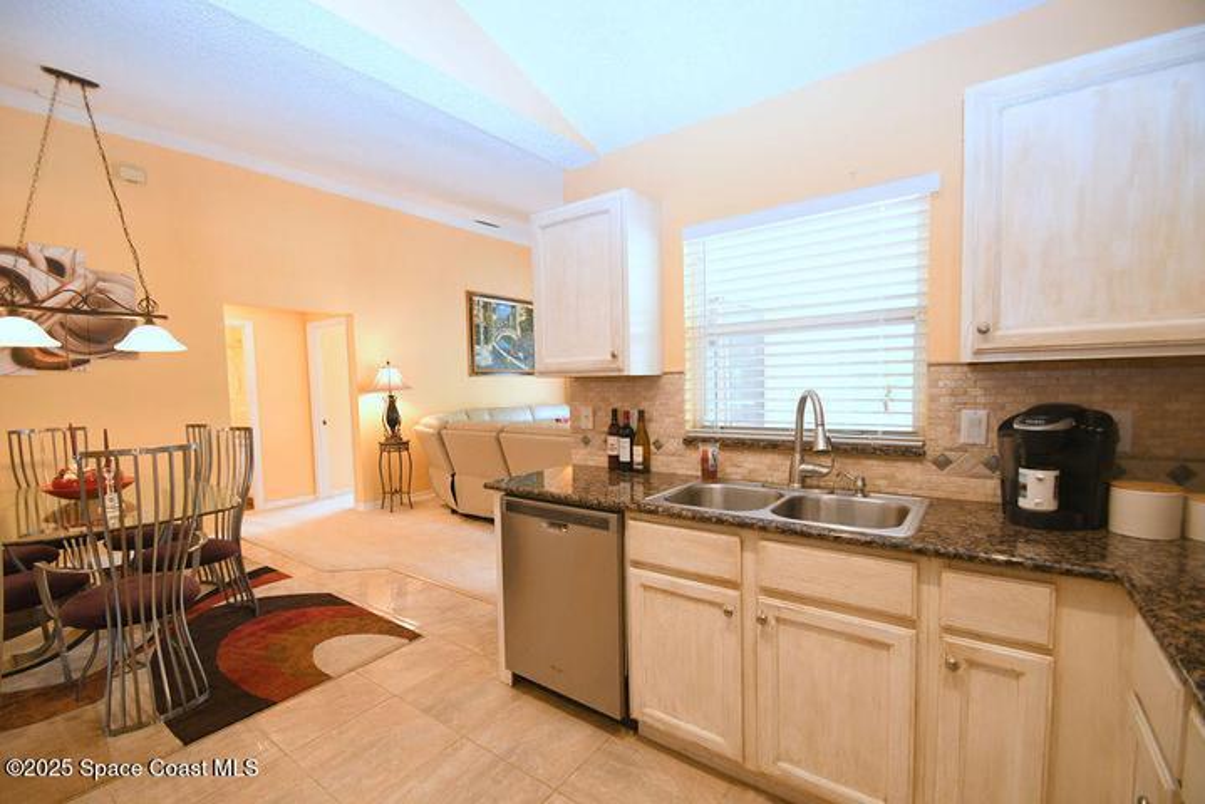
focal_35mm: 15
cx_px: 602
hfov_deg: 100.4
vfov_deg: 77.4
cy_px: 402
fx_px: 502
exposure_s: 1/60
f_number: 3.5
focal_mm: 10
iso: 1000
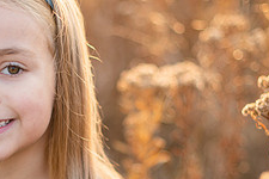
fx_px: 964
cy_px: 155
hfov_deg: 15.8
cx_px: 65
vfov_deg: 10.6
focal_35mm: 129
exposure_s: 1/800
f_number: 1.8
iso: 100
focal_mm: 50
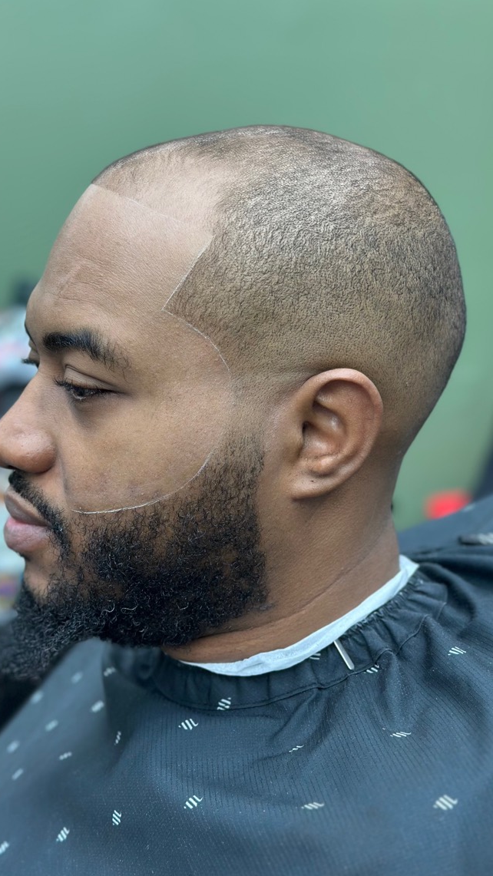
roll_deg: +0.7
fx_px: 1278
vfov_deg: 37.8
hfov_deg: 21.8
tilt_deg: -13.7
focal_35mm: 55
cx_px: 212
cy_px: 448
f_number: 1.78
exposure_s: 1/120
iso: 100
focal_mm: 6.86
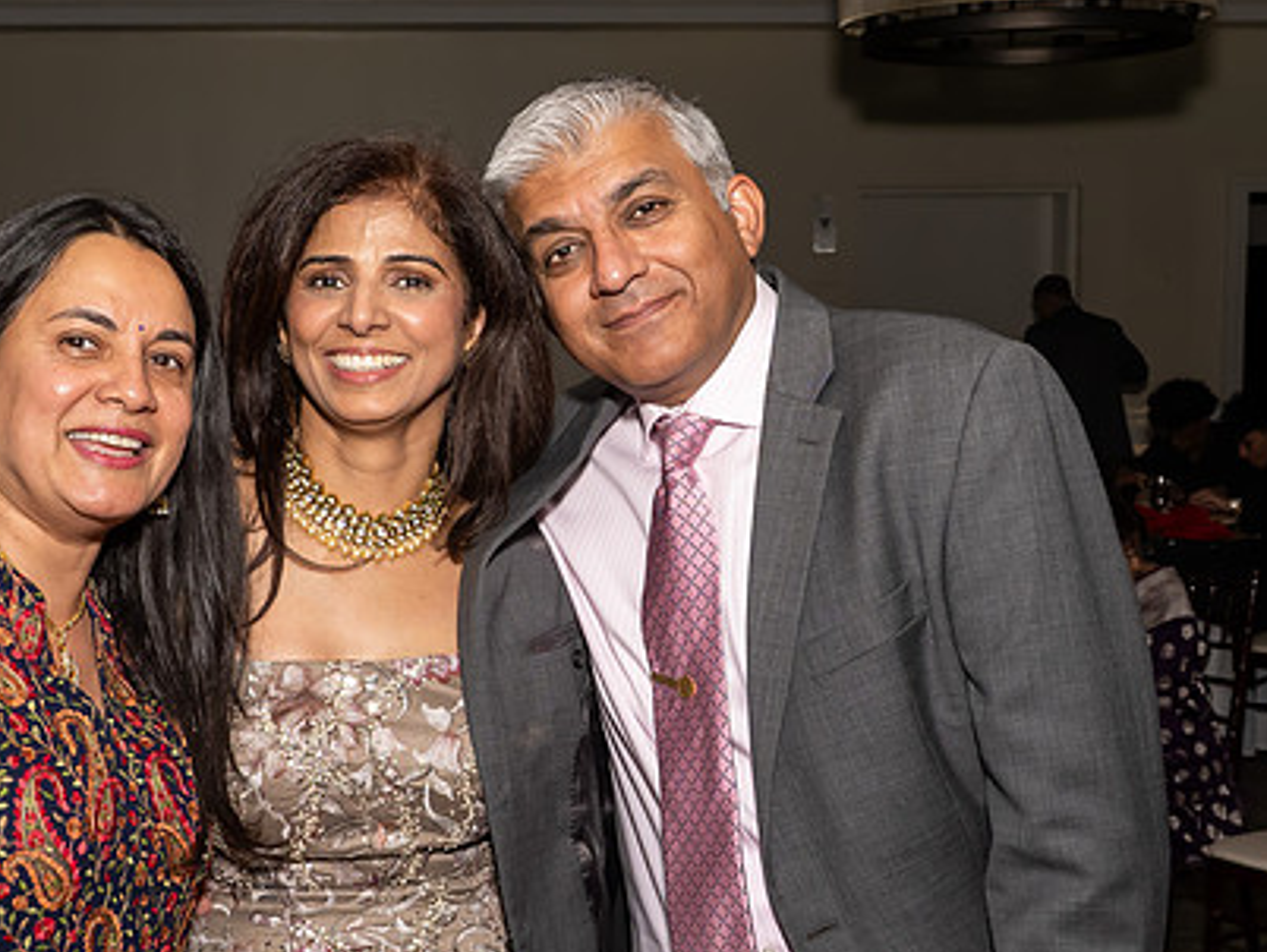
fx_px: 1978
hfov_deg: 35.5
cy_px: 547
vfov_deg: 27.0
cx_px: 548
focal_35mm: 54
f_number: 7.1
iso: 640
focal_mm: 17
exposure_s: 1/250
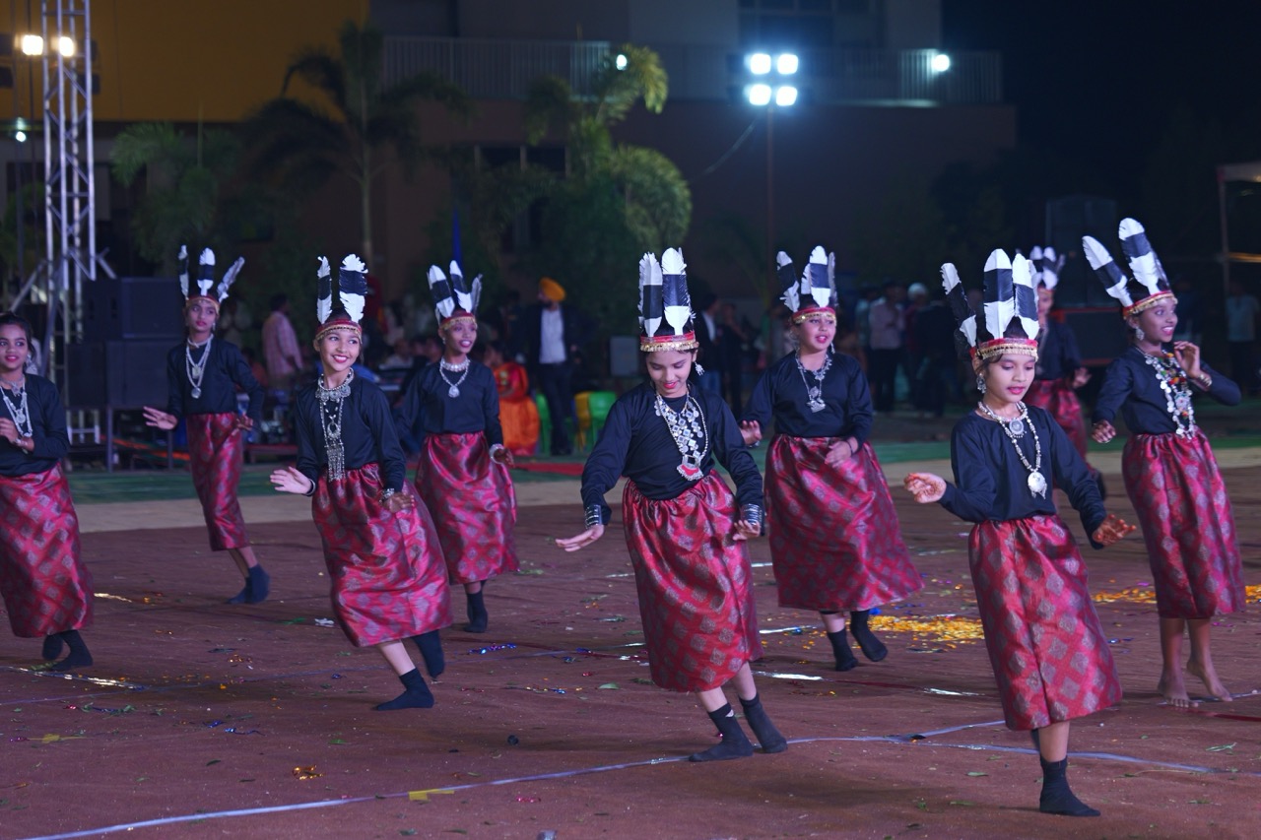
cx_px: 630
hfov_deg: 19.5
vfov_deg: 13.0
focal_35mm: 105
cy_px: 420
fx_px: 3677
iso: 1000
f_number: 4.5
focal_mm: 105
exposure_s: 1/200
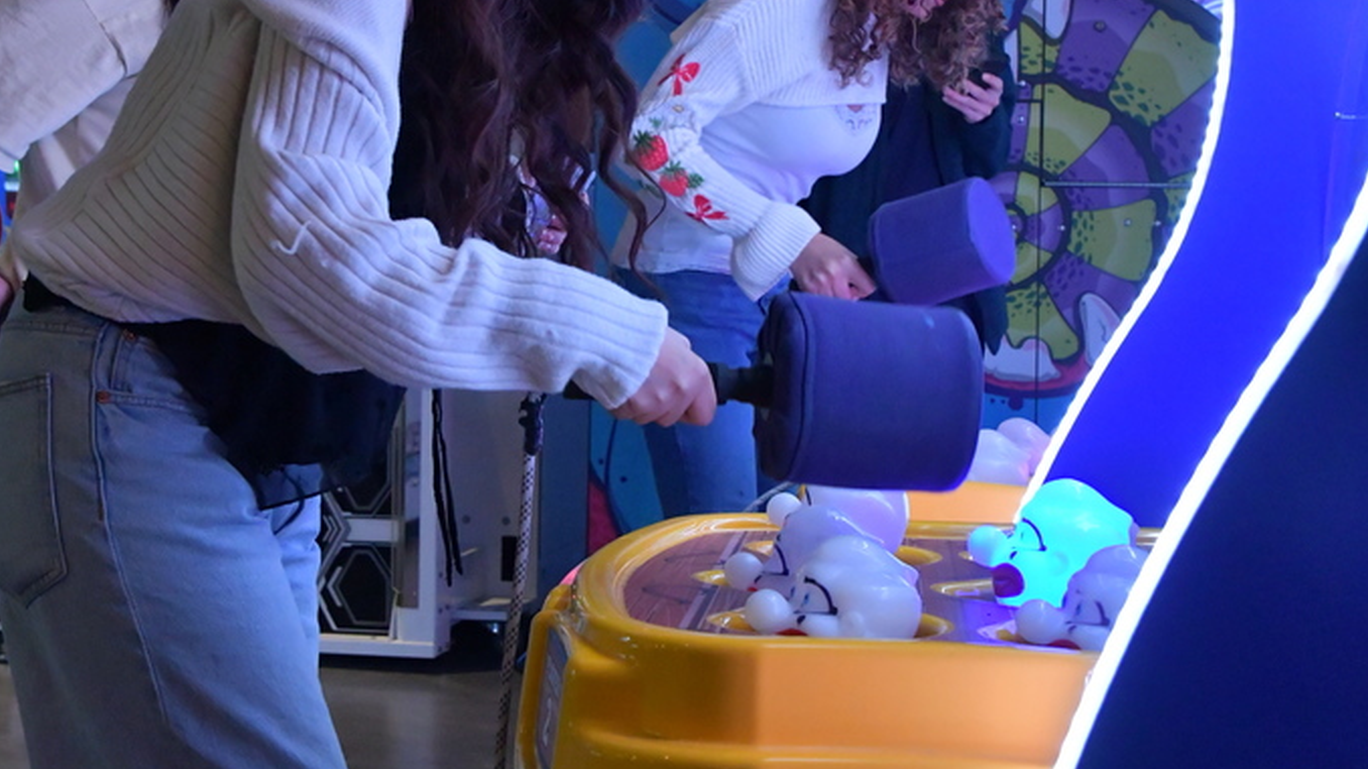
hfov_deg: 36.6
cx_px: 683
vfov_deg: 20.9
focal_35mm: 57
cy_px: 216
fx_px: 2067
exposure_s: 1/400
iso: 4000
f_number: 5.6
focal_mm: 24
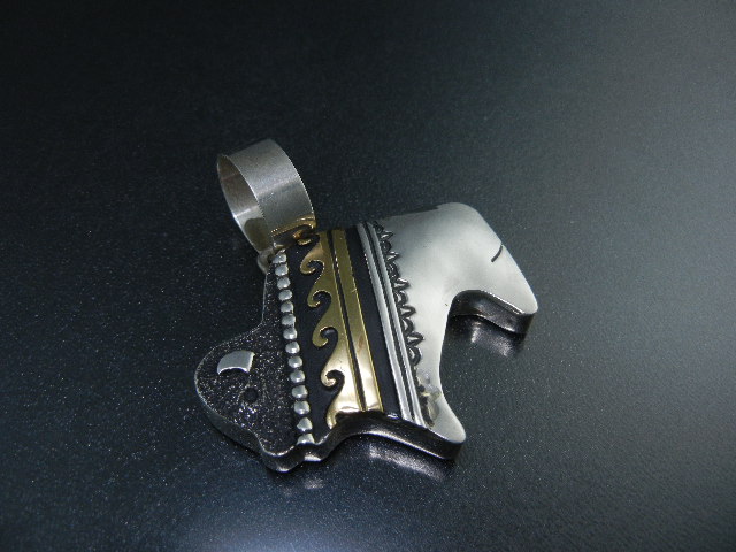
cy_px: 276
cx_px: 368
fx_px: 723
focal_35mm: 34
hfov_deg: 54.0
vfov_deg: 41.8
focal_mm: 6.2
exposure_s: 1/30
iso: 288
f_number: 7.2
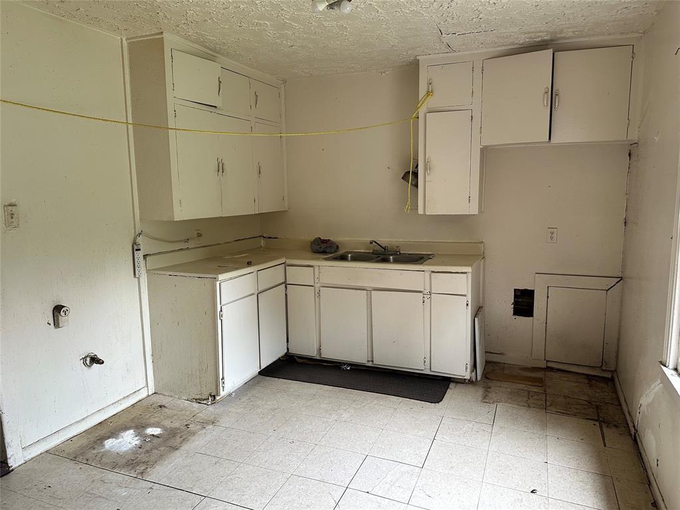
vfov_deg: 56.8
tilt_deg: -6.1
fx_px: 471
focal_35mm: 24
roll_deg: +2.2
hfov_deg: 71.6
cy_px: 255
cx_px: 340
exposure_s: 1/94
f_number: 1.78
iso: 250
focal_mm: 6.86
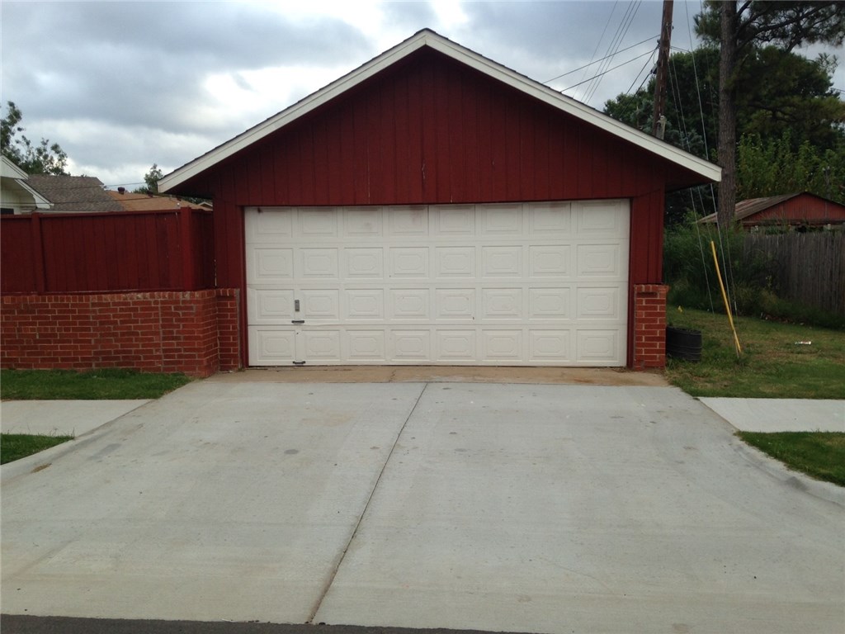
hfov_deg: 55.4
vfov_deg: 42.9
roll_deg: +1.8
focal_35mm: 33
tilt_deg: -6.6
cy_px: 317
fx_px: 806
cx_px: 422
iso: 50
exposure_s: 1/553
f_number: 2.4
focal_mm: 4.12
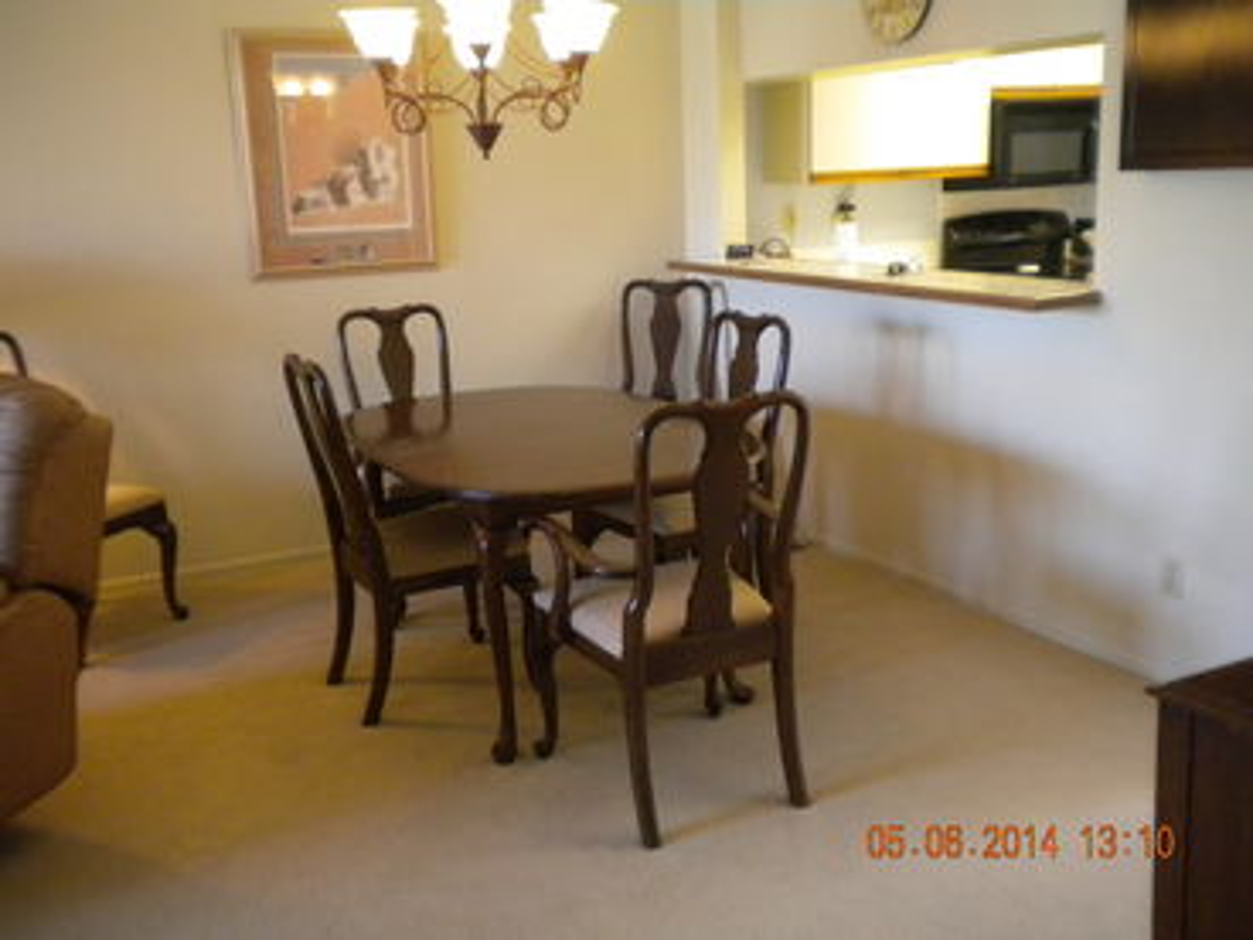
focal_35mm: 35
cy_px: 470
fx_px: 1267
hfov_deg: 52.6
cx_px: 626
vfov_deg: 40.7
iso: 400
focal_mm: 6.3
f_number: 3.1
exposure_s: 1/52.2
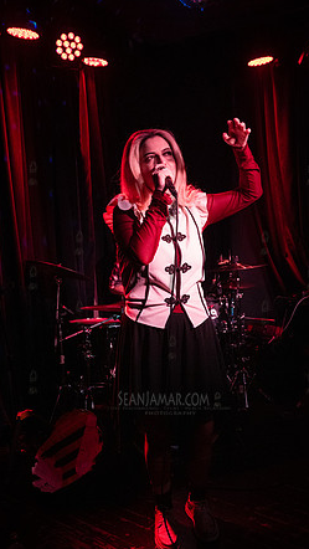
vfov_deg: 59.5
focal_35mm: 33
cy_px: 277
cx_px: 172
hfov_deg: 35.6
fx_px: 480
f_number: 4
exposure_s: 1/320
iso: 12800
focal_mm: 31
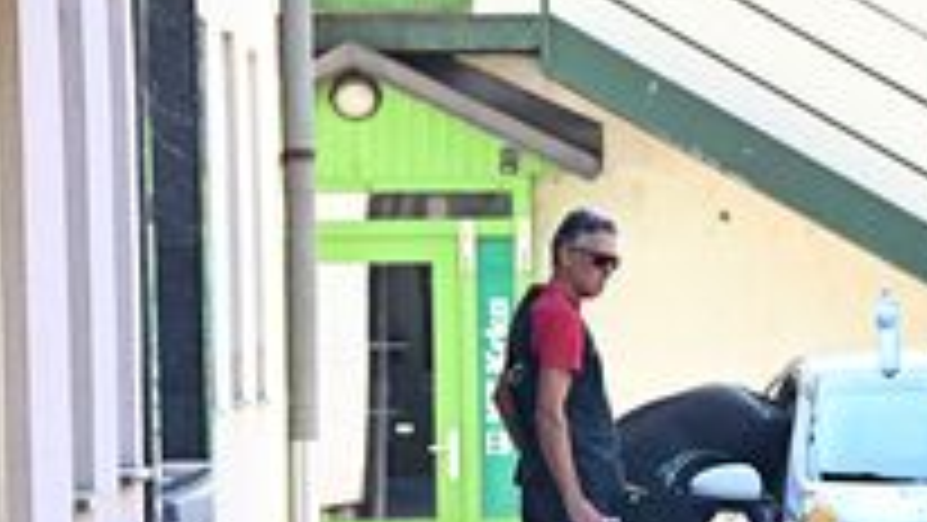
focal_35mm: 457
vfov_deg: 2.7
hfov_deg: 4.7
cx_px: 994
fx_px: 11236
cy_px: 504
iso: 1600
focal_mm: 200
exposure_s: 1/1250
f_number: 6.3
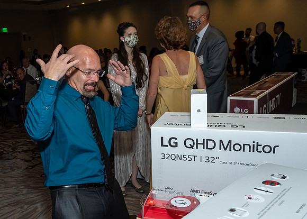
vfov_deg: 38.1
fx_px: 317
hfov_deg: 49.9
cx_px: 83
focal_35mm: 36
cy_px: 113
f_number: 7.1
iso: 500
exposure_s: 1/250
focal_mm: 17
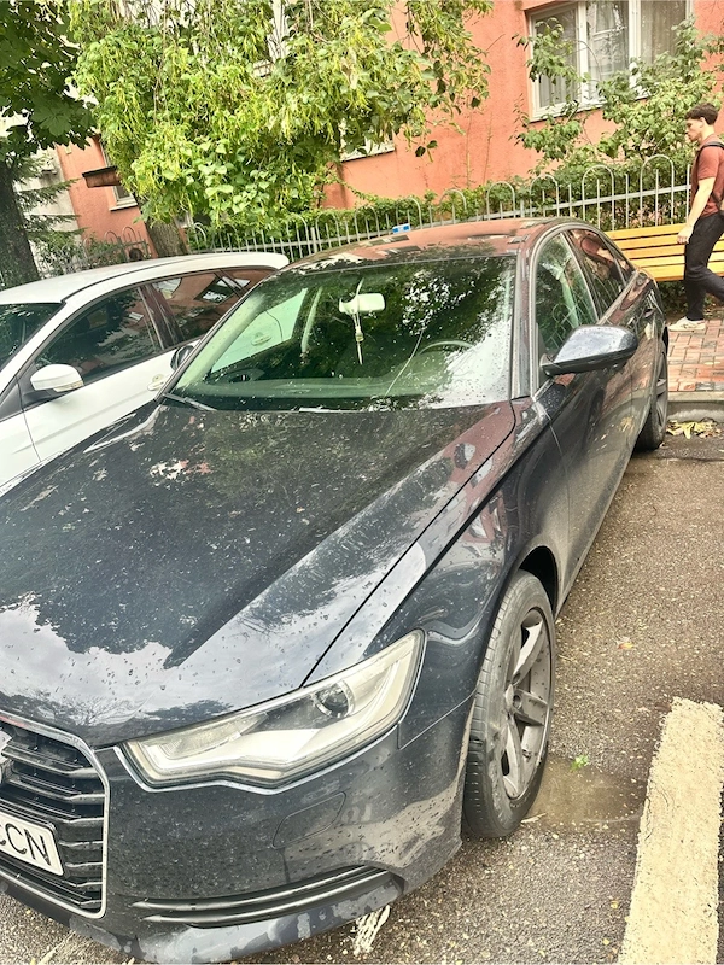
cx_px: 362
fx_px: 669
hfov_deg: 56.8
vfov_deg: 71.6
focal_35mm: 24
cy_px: 482
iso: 100
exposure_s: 1/121
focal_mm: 6.86
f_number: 1.78
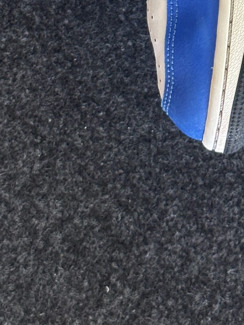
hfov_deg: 9.7
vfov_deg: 12.4
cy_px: -182
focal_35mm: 151
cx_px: 266
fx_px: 1420
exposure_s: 1/50
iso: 125
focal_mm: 6.86
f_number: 1.78
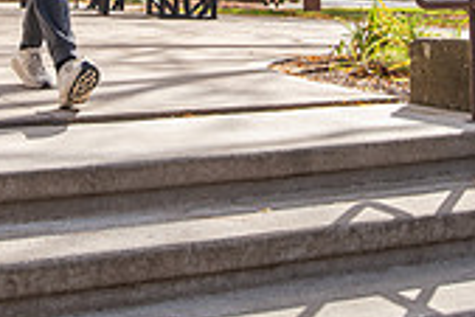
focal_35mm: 89
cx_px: 146
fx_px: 1175
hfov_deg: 22.7
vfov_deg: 14.2
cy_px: -184
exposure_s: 1/320
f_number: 7.1
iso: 250
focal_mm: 26
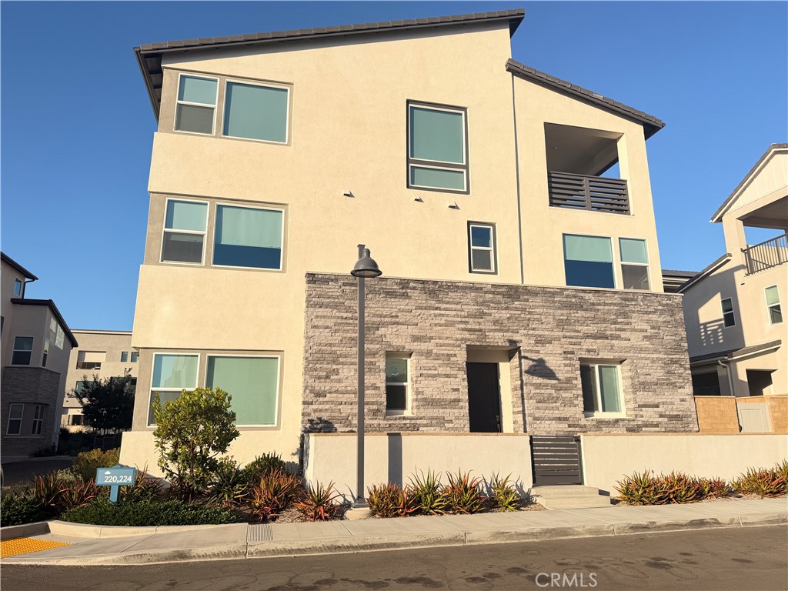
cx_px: 394
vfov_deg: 56.8
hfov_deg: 71.6
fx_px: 546
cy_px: 296
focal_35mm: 24
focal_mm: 6.76
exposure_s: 1/3279
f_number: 1.78
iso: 80
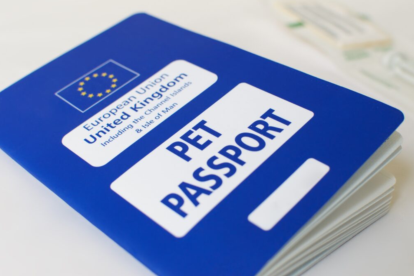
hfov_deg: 37.2
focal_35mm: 54
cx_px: 210
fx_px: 615
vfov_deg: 25.3
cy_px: 139
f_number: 5
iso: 400
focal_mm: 35
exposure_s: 1/160
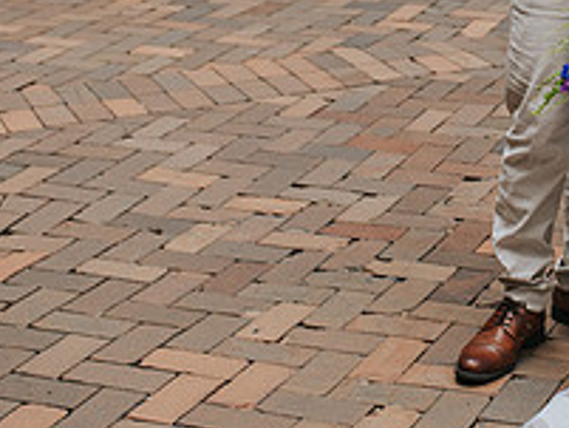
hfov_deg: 17.5
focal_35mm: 109
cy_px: -15
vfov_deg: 13.4
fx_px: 1793
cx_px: 604
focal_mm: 35
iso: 250
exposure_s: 1/320
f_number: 3.2
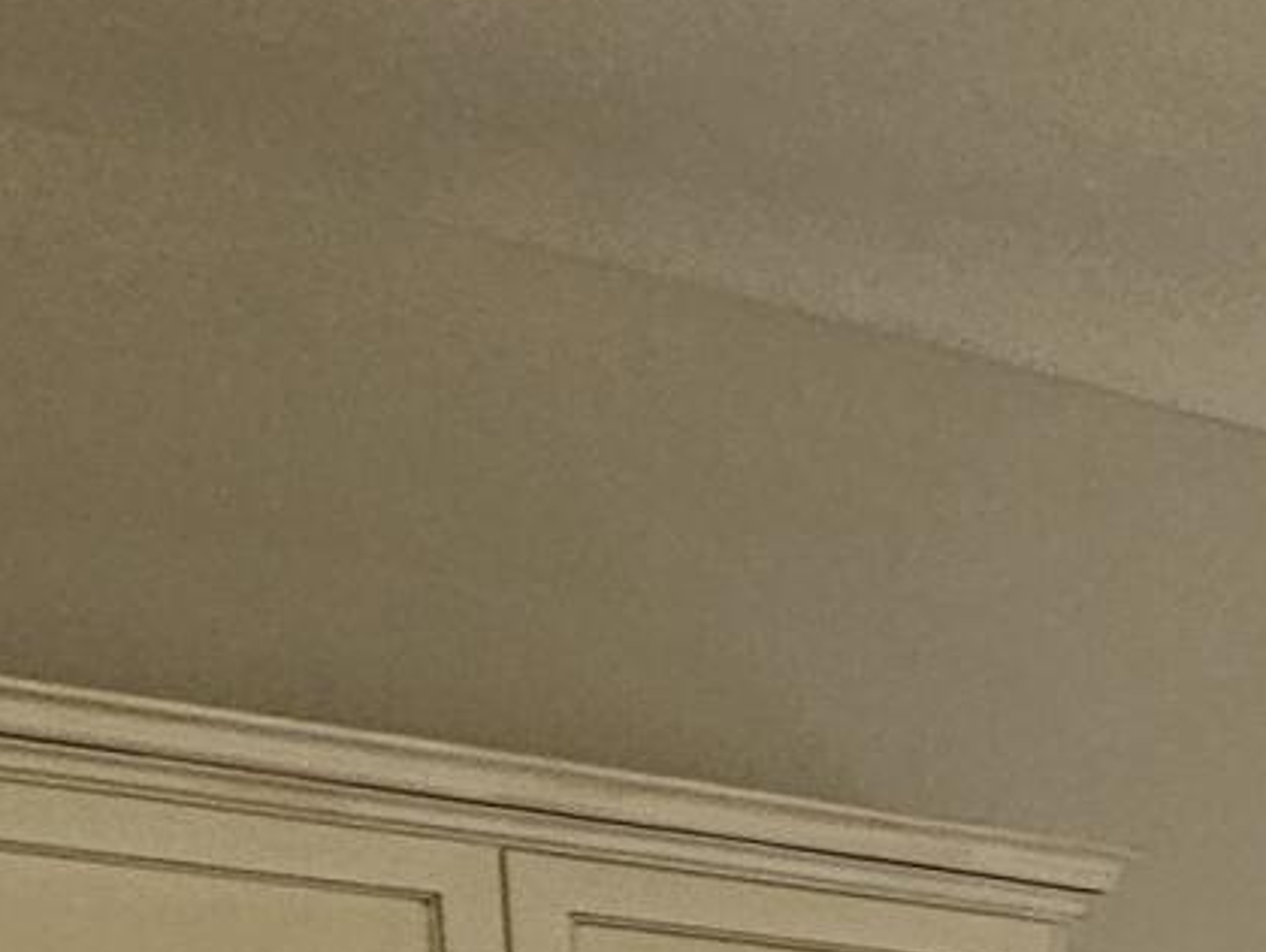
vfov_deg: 13.6
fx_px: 3404
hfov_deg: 14.9
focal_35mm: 93
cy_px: 1904
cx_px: 2882
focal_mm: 2.2
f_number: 2.2
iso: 80
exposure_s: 1/77
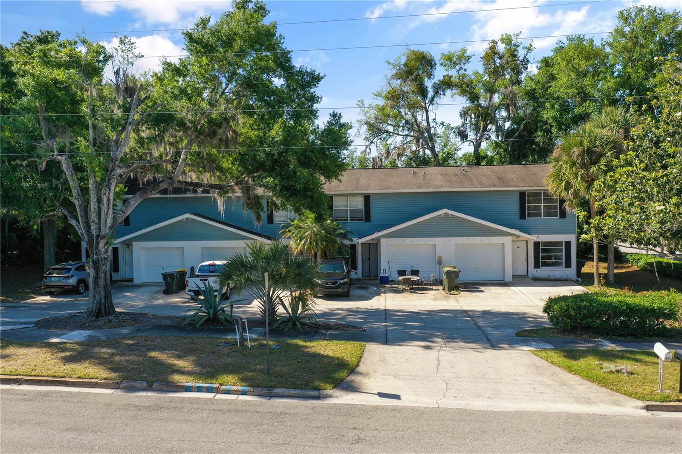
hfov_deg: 65.5
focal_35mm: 28
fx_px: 530
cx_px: 341
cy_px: 227
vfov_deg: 46.4
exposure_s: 1/120
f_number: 4
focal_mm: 10.26
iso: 100
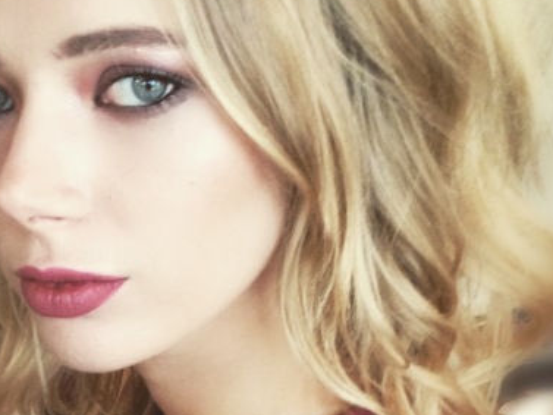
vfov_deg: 26.1
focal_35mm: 56
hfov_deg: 33.7
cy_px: 213
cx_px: 147
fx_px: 895
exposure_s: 1/20
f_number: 2.4
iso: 125
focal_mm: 4.12
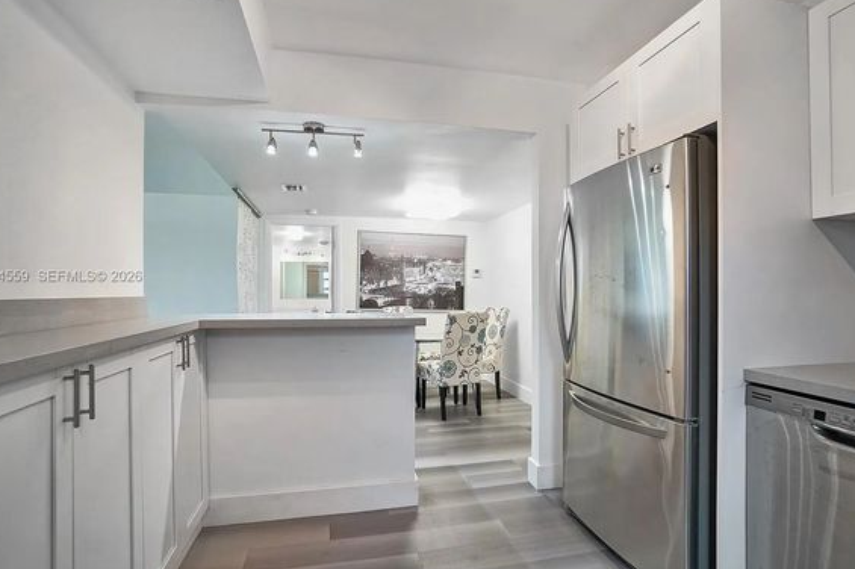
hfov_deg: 93.3
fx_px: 403
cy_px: 277
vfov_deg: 70.4
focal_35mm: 17
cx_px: 437
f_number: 5.6
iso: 320
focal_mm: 10
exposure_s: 1/25
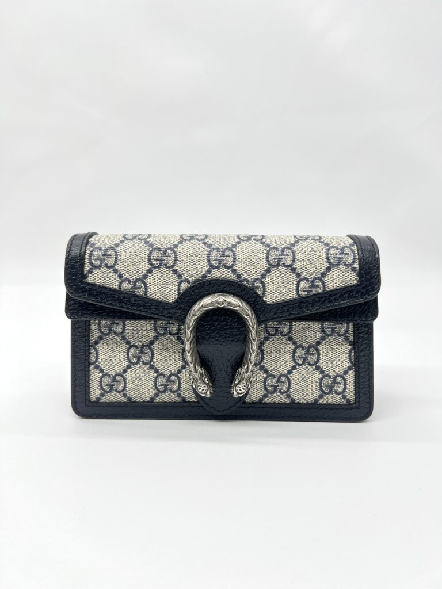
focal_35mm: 26
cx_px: 221
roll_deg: -0.4
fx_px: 443
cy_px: 294
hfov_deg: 53.1
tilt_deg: -12.9
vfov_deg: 67.3
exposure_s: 1/113
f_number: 1.5
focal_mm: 5.7
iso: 32
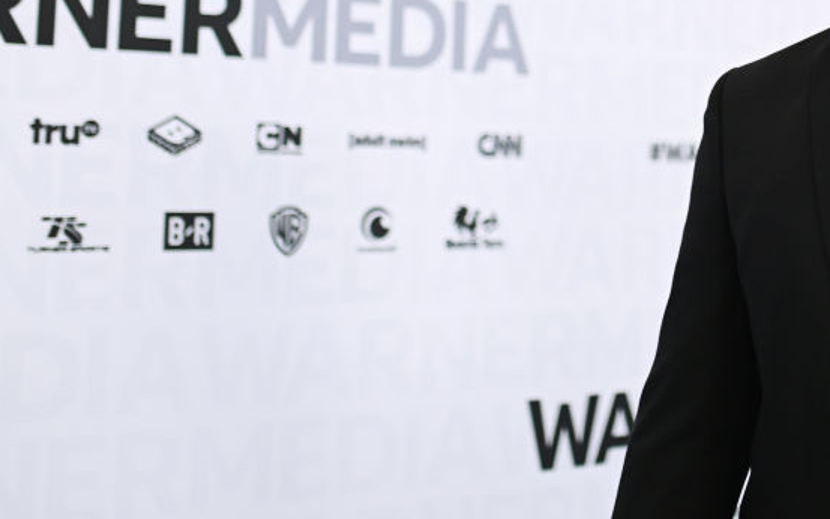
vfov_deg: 19.4
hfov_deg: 30.3
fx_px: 1493
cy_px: 58
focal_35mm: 66
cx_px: 668
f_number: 2
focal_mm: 35
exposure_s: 1/1600
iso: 1250
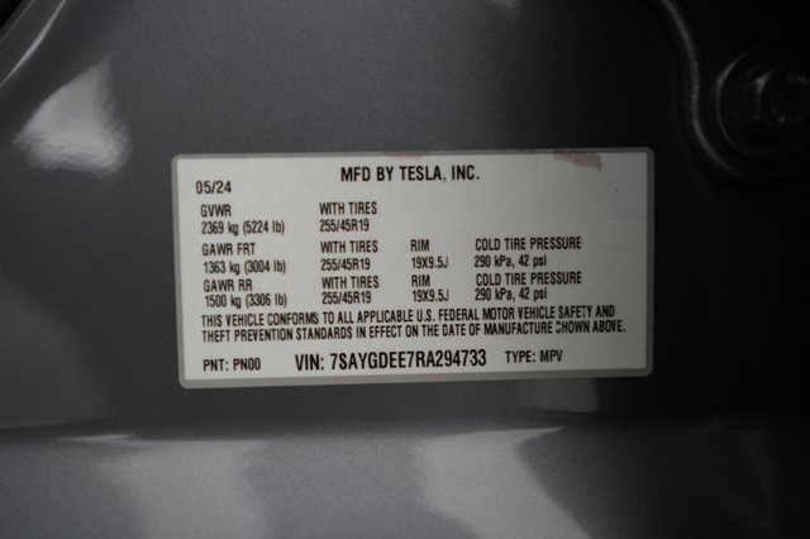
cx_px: 405
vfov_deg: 46.4
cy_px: 270
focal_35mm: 28
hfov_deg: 65.5
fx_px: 630
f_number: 2.8
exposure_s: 1/60
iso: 1600
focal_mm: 28
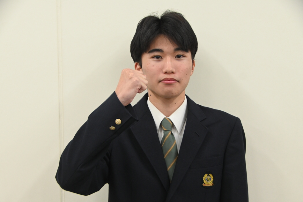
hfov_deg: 33.4
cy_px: 101
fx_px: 505
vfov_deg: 22.6
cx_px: 152
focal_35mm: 60
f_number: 4.5
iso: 1800
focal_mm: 40
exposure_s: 1/125
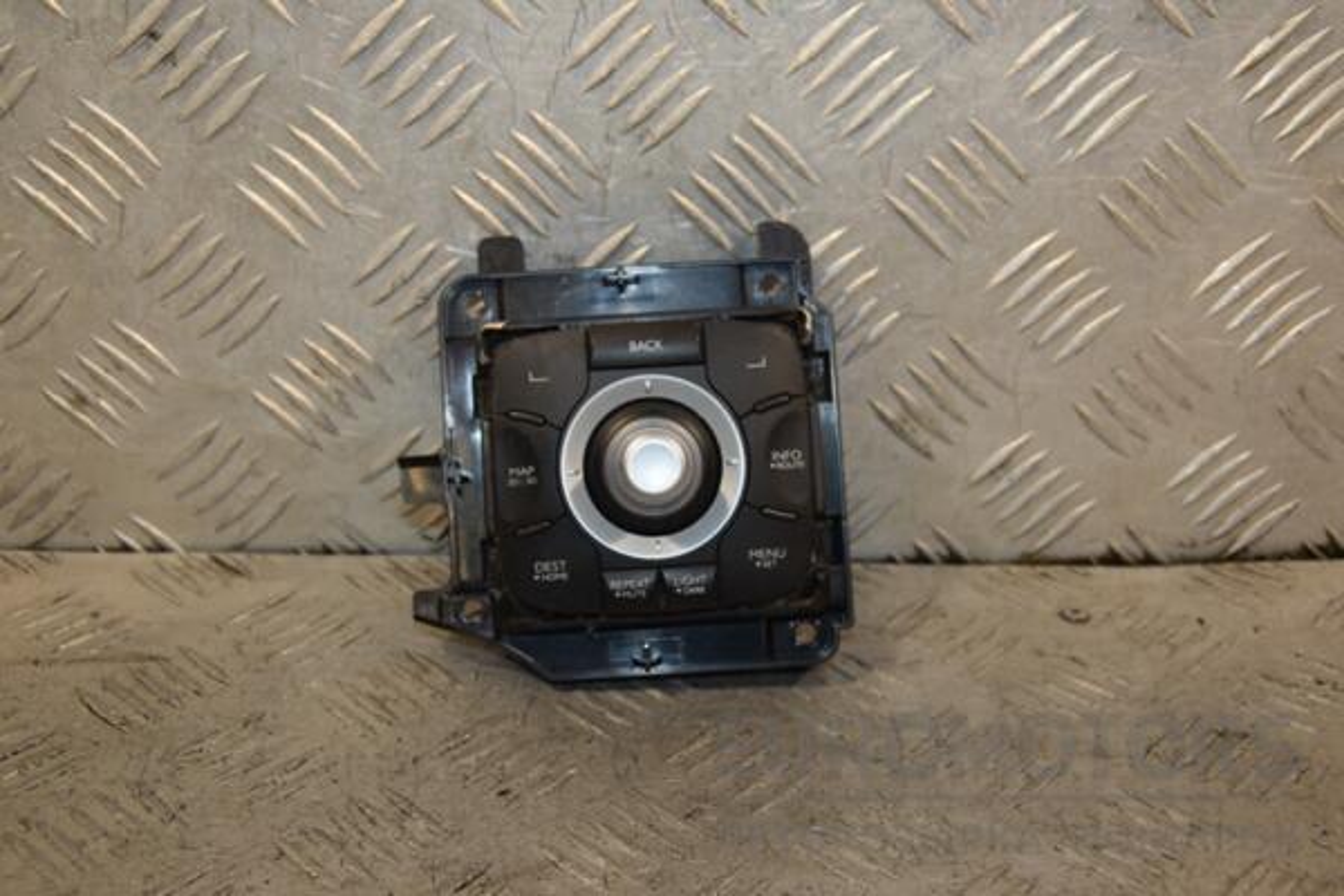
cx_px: 672
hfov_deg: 38.9
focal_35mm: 51
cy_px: 448
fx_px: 1904
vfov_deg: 26.5
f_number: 5.6
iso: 800
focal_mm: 34
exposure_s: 1/200
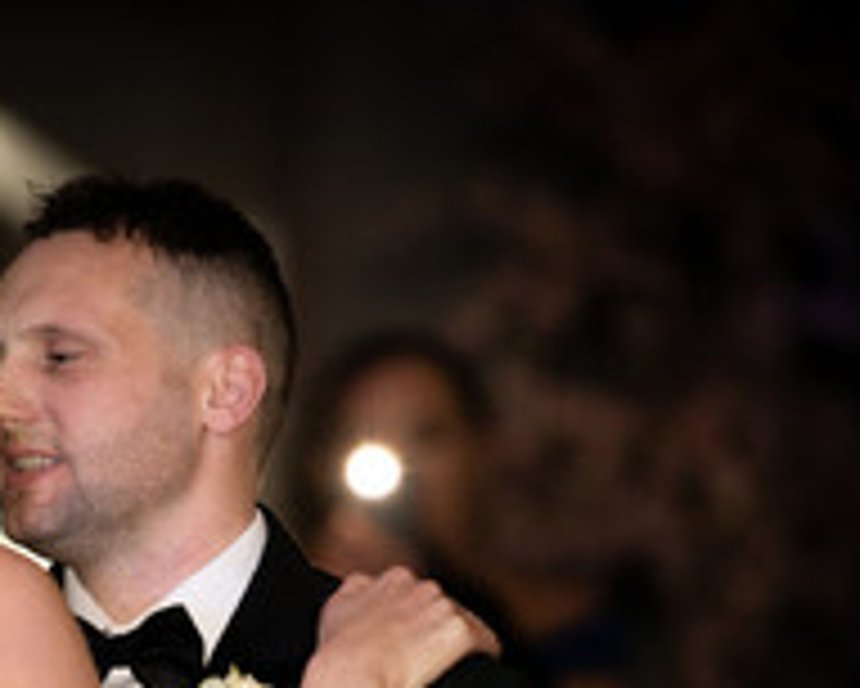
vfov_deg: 3.4
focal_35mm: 460
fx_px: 11714
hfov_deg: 4.2
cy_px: 715
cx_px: 161
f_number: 2.8
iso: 400
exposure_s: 1/160
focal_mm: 195
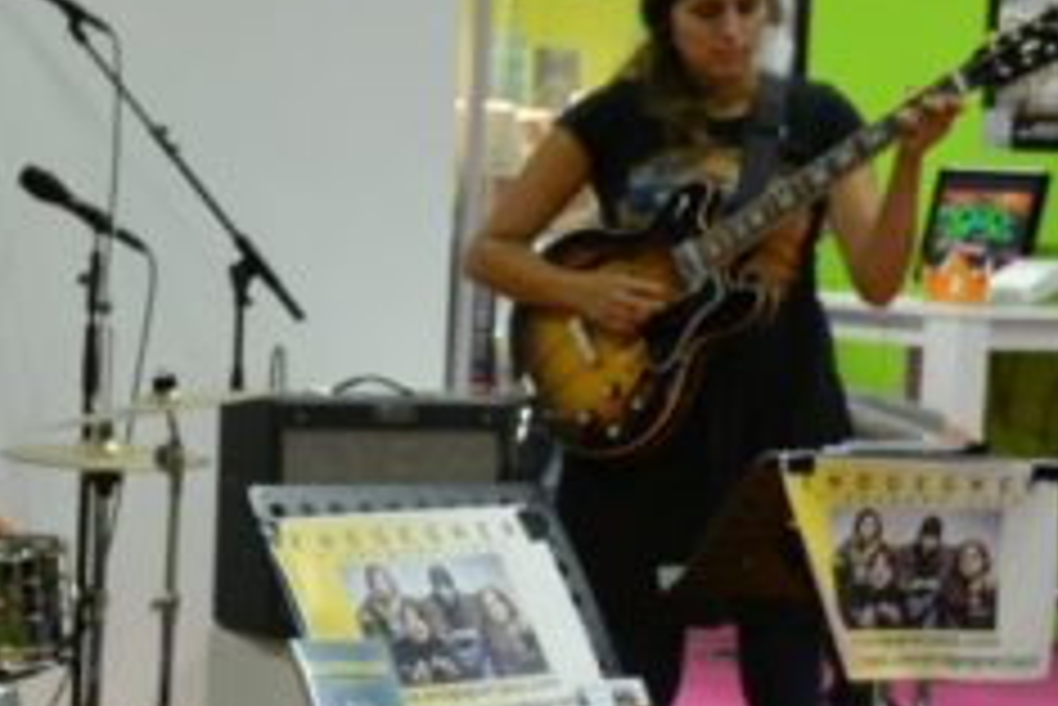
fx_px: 4617
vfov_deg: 8.7
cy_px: 470
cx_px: -14
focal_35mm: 157
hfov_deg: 12.9
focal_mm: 24
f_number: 3.8
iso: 1000
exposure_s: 1/30
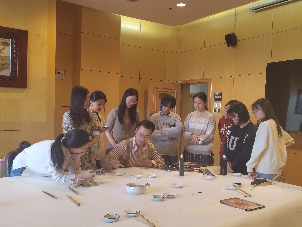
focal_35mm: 37
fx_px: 323
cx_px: 159
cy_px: 114
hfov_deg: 50.1
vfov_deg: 38.7
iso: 2416
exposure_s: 1/100
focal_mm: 5.52
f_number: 1.9
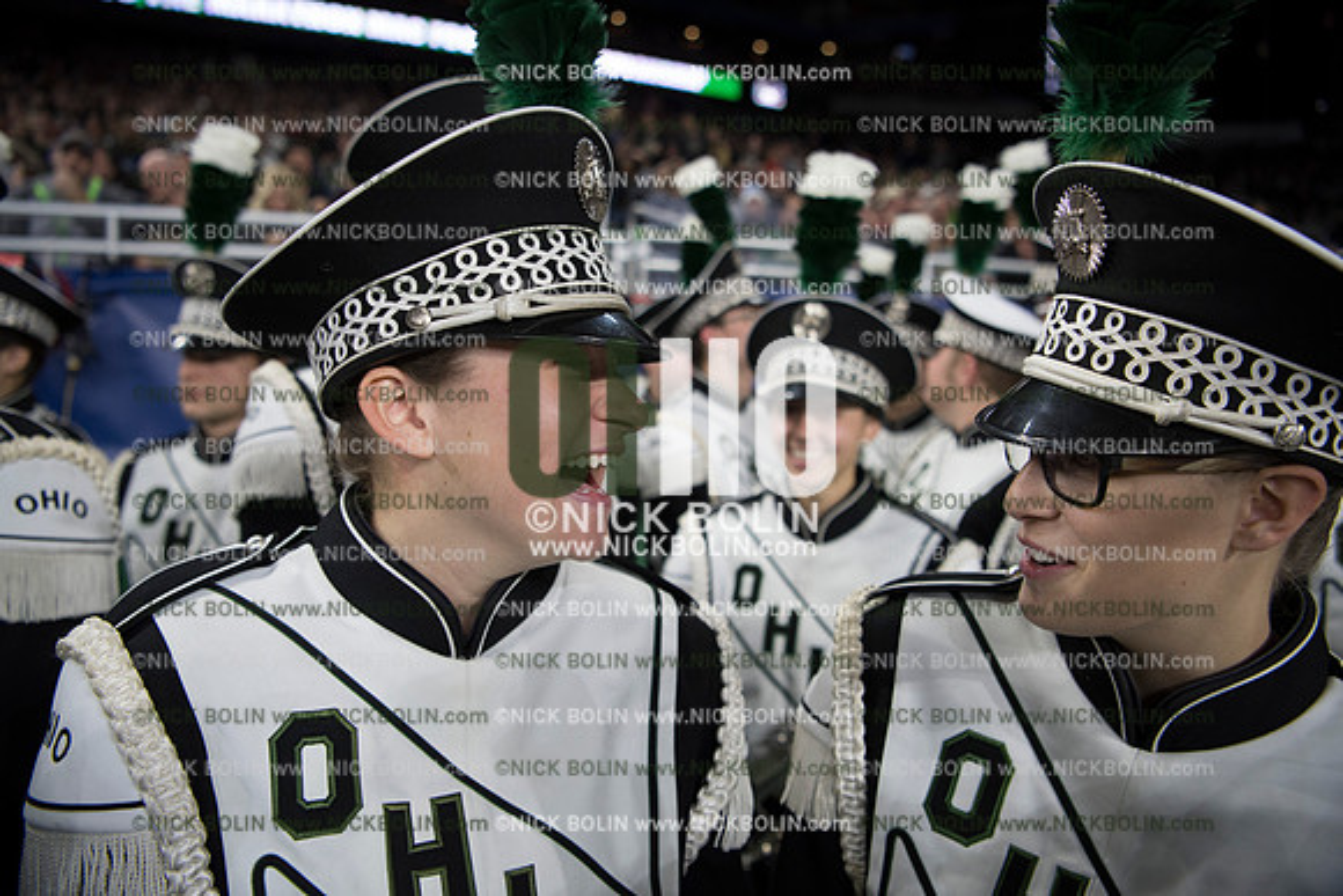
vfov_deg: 53.2
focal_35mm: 24
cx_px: 672
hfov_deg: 73.7
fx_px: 896
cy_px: 448
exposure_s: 1/1000
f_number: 2.8
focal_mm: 24
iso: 1250
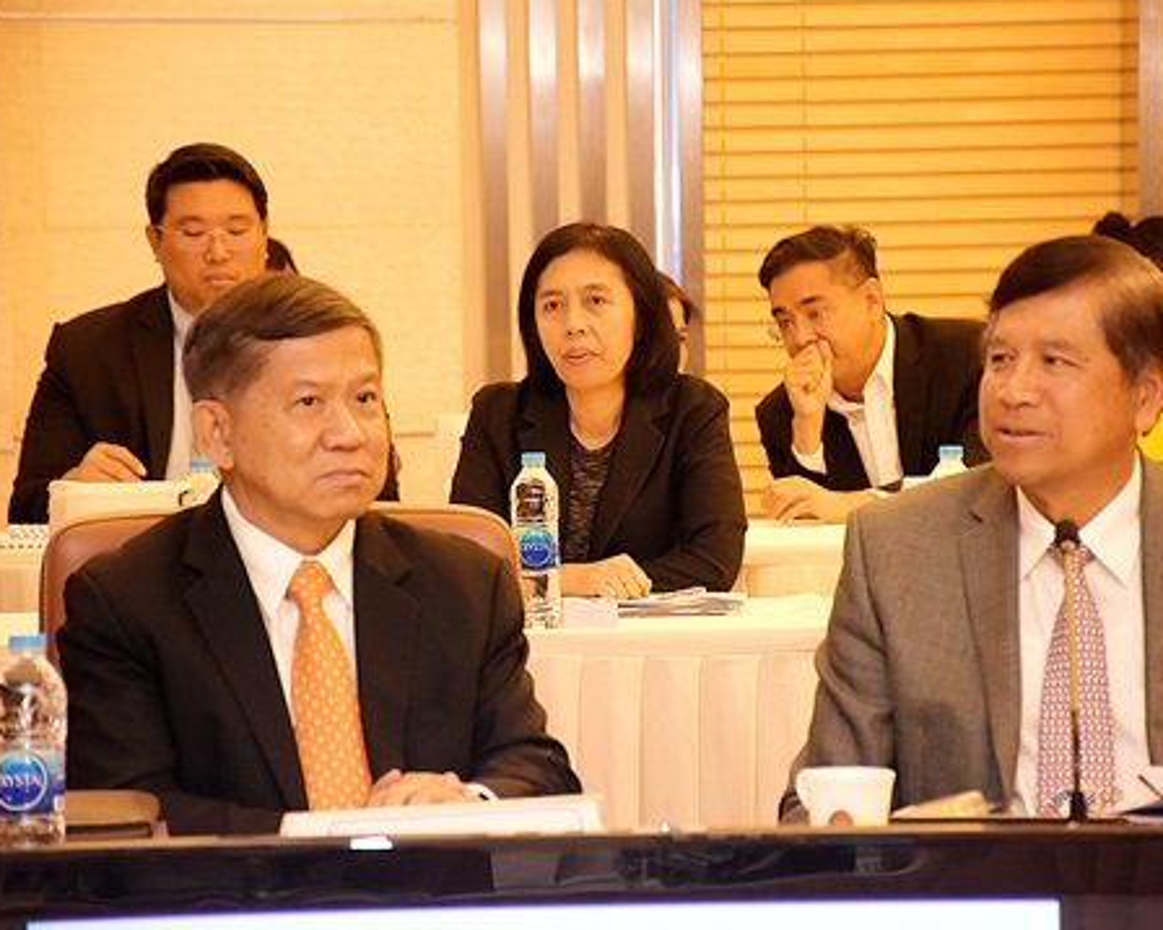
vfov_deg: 7.3
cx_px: 698
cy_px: 471
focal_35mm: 211
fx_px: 7260
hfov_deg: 9.2
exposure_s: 1/160
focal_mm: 122
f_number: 5.6
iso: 2000
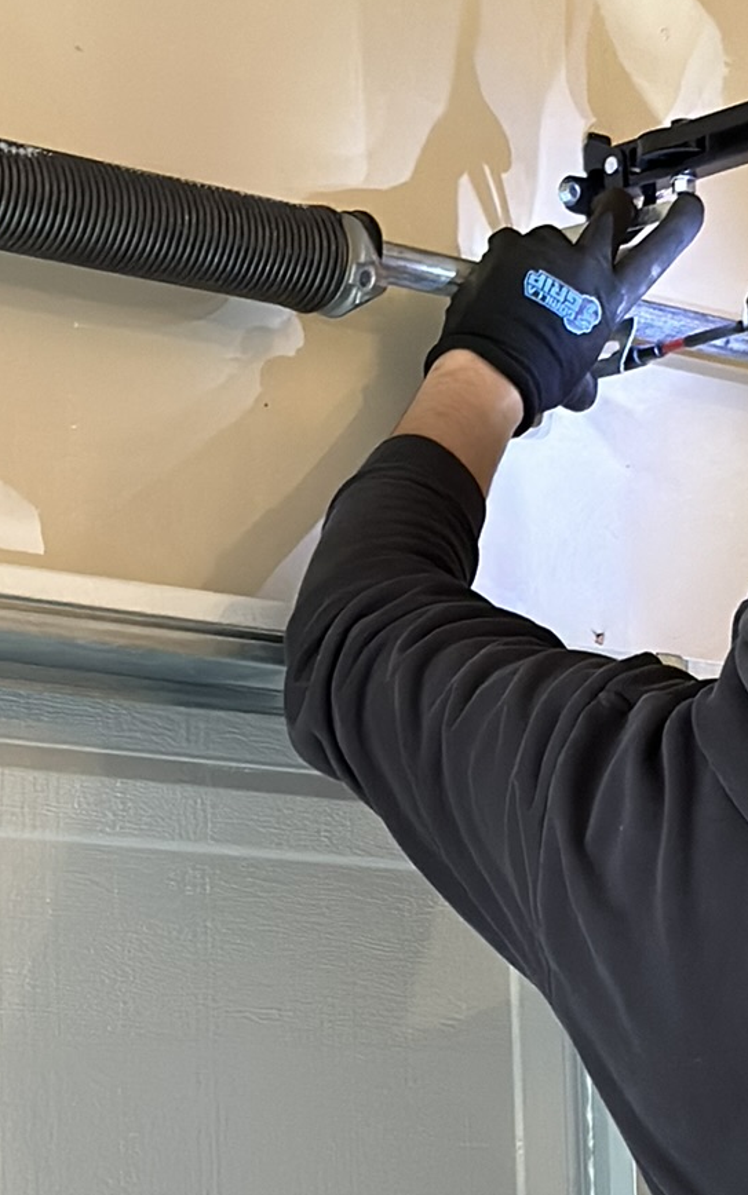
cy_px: 896
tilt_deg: +7.4
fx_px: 3911
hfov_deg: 10.9
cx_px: 647
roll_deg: +1.7
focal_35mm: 120
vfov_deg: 17.3
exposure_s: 1/37
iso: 500
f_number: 1.78
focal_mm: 6.86
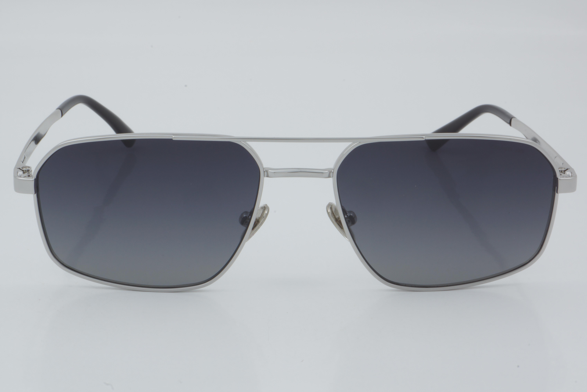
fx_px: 1345
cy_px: 196
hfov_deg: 24.6
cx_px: 294
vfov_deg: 16.6
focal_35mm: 82
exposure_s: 1/3
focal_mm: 55
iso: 100
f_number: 32
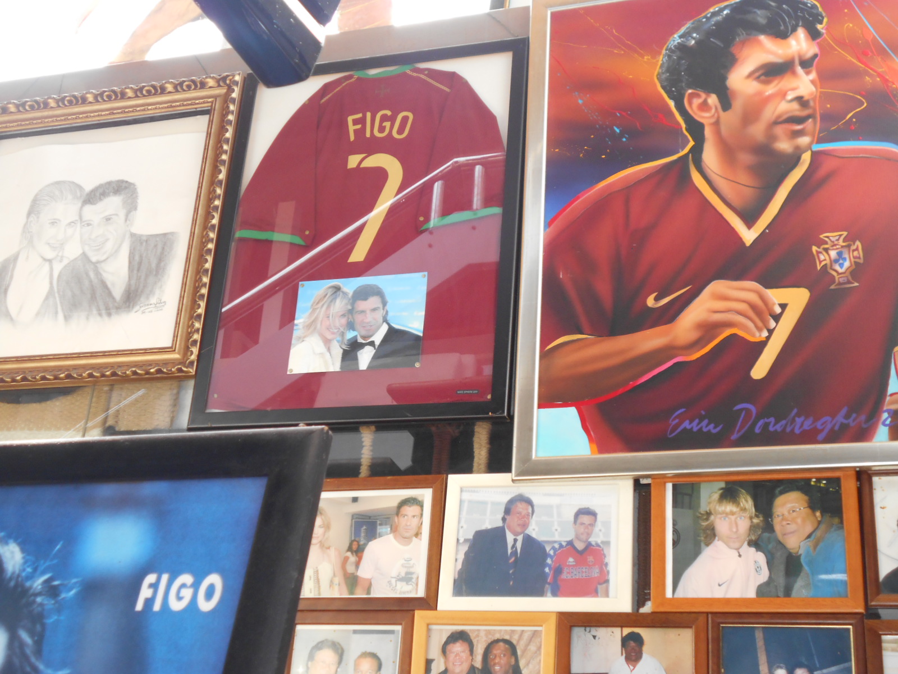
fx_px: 1297
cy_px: 337
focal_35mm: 50
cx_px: 449
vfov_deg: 29.1
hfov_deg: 38.2
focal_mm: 8.8
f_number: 4.5
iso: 200
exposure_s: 1/60
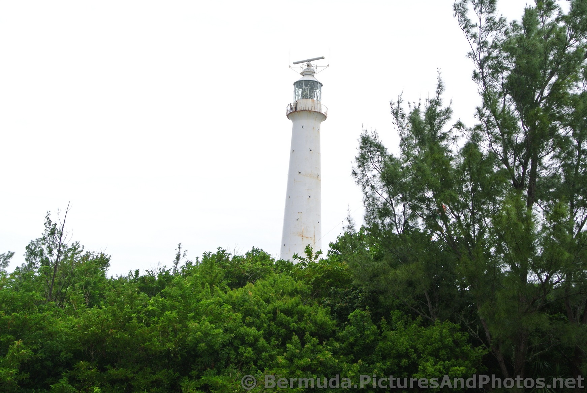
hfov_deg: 32.8
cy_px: 196
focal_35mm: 61
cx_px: 294
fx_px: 996
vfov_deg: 22.3
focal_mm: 22.7
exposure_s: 1/160
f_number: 5
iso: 100
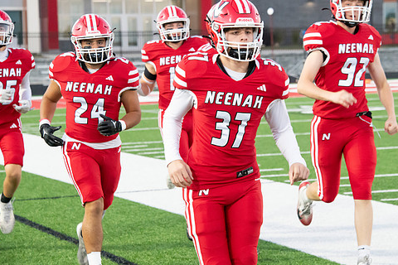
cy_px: 114
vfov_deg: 8.4
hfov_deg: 12.6
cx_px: 235
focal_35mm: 163
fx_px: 1802
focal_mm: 135
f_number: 7.1
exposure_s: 1/320
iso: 8000
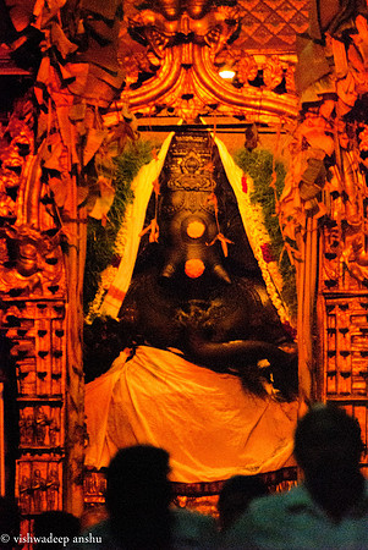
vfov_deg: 4.6
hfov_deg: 3.1
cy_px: 275
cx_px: 184
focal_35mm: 450
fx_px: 6884
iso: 1600
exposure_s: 1/50
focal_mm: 300
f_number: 8
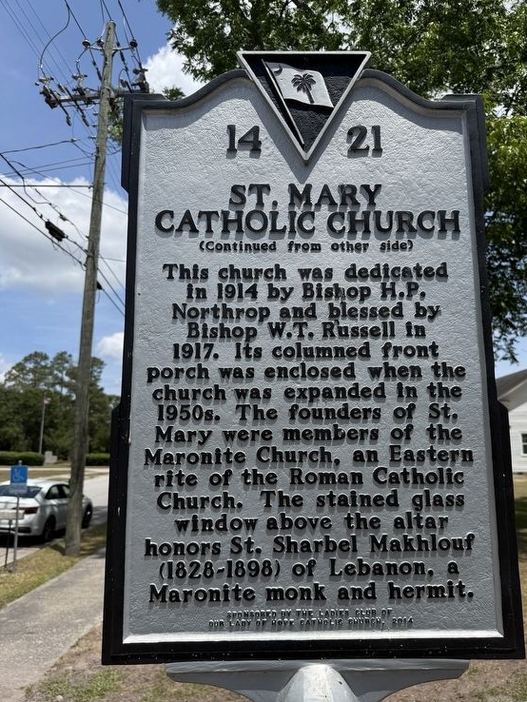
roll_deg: -1.9
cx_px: 283
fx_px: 527
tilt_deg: +12.8
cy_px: 370
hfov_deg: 53.0
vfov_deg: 67.2
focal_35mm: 26
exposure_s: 1/5319
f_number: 1.78
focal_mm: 6.76
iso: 80
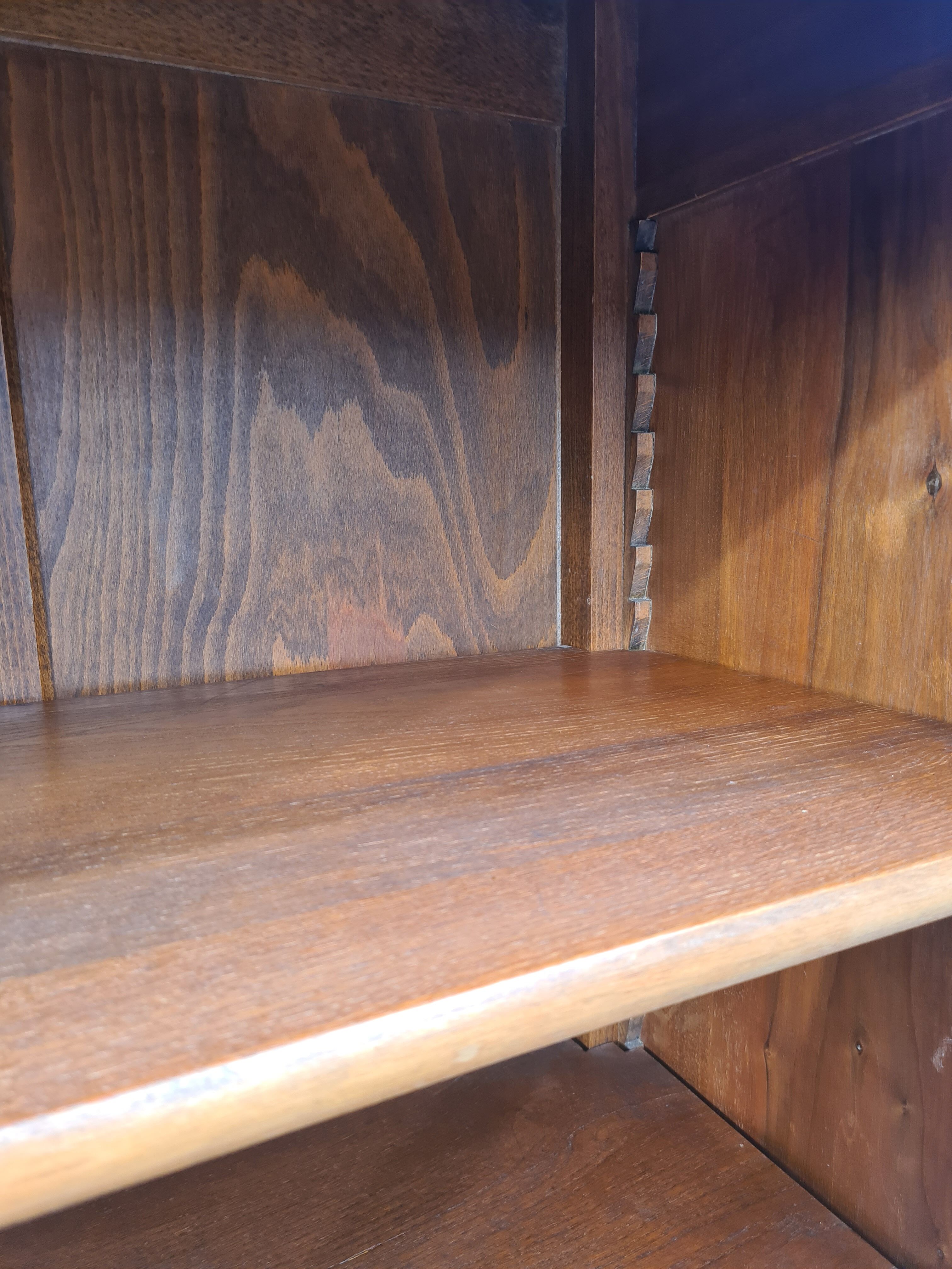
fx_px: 953
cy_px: 634
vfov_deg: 67.3
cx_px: 476
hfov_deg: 53.1
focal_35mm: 26
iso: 64
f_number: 1.8
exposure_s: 1/100
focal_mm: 5.4
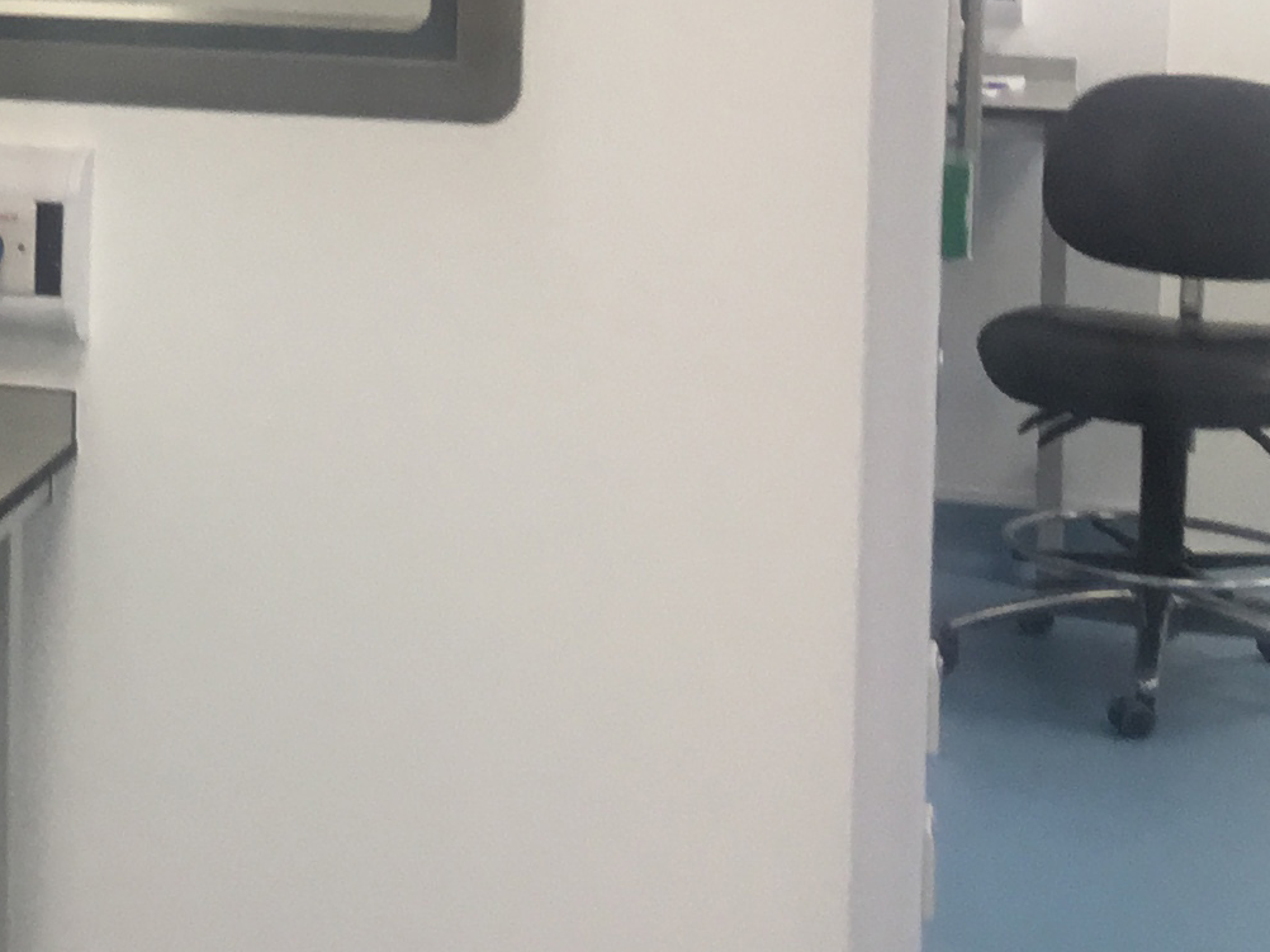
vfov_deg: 14.3
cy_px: -103
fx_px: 3705
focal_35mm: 101
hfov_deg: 18.0
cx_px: -433
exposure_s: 1/33
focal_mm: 3.3
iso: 32
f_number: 2.4
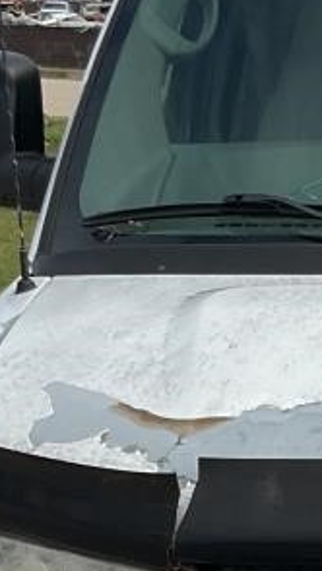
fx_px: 2079
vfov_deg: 15.3
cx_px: 568
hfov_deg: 8.5
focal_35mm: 137
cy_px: 627
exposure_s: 1/1015
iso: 16
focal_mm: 3
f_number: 1.8
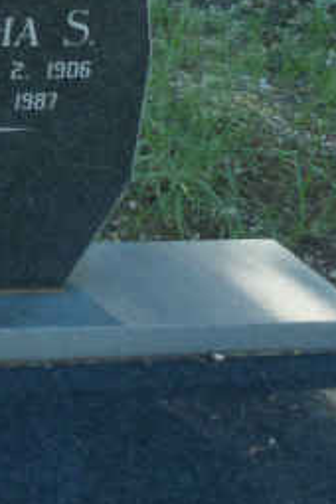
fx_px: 1134
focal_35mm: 81
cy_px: 27
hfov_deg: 13.2
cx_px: -439
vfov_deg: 24.2
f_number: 6.3
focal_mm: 4.1
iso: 125
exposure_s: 1/30
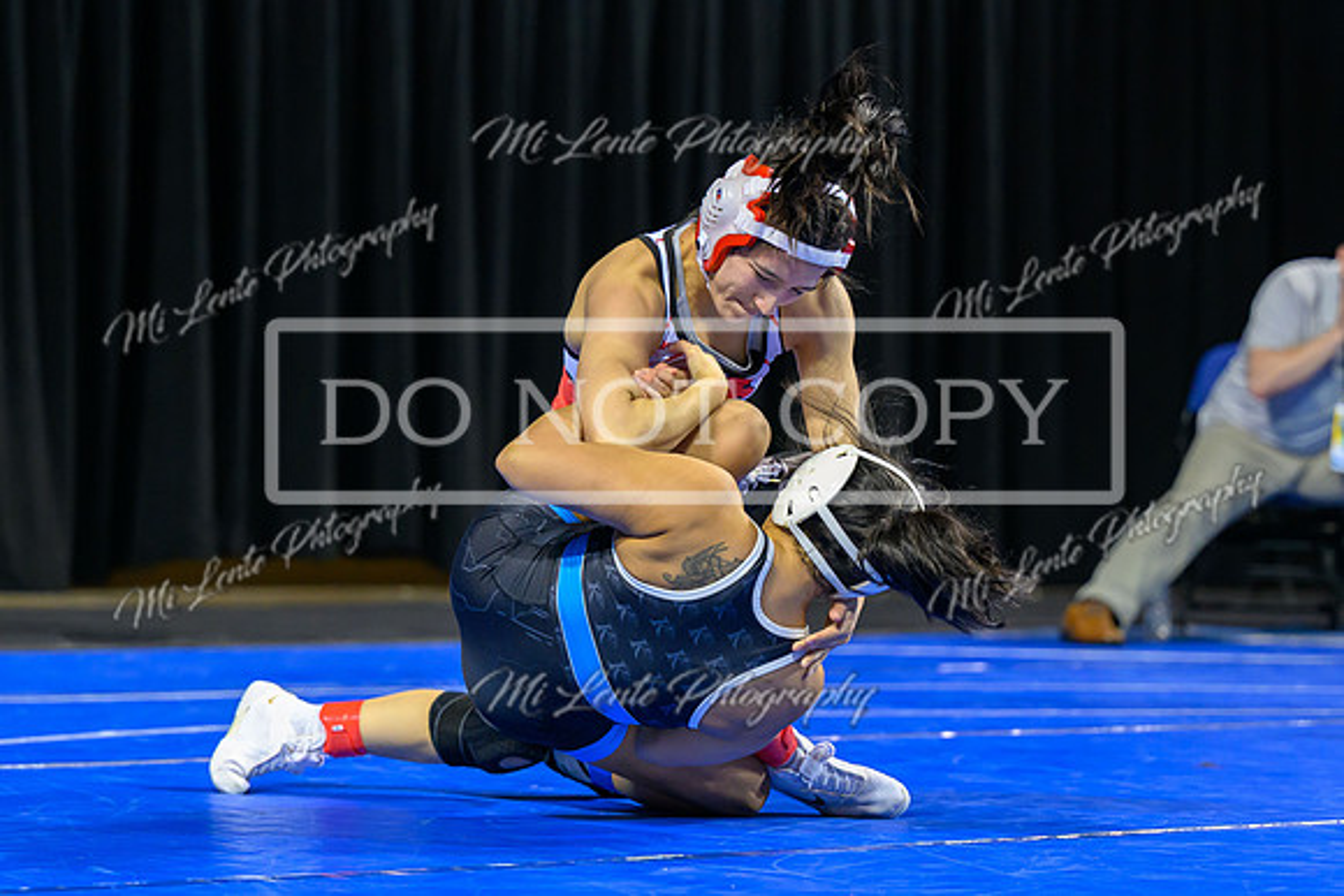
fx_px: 5463
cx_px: 673
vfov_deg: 9.4
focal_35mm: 146
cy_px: 556
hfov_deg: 14.0
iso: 3200
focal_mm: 99
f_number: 2.8
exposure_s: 1/800
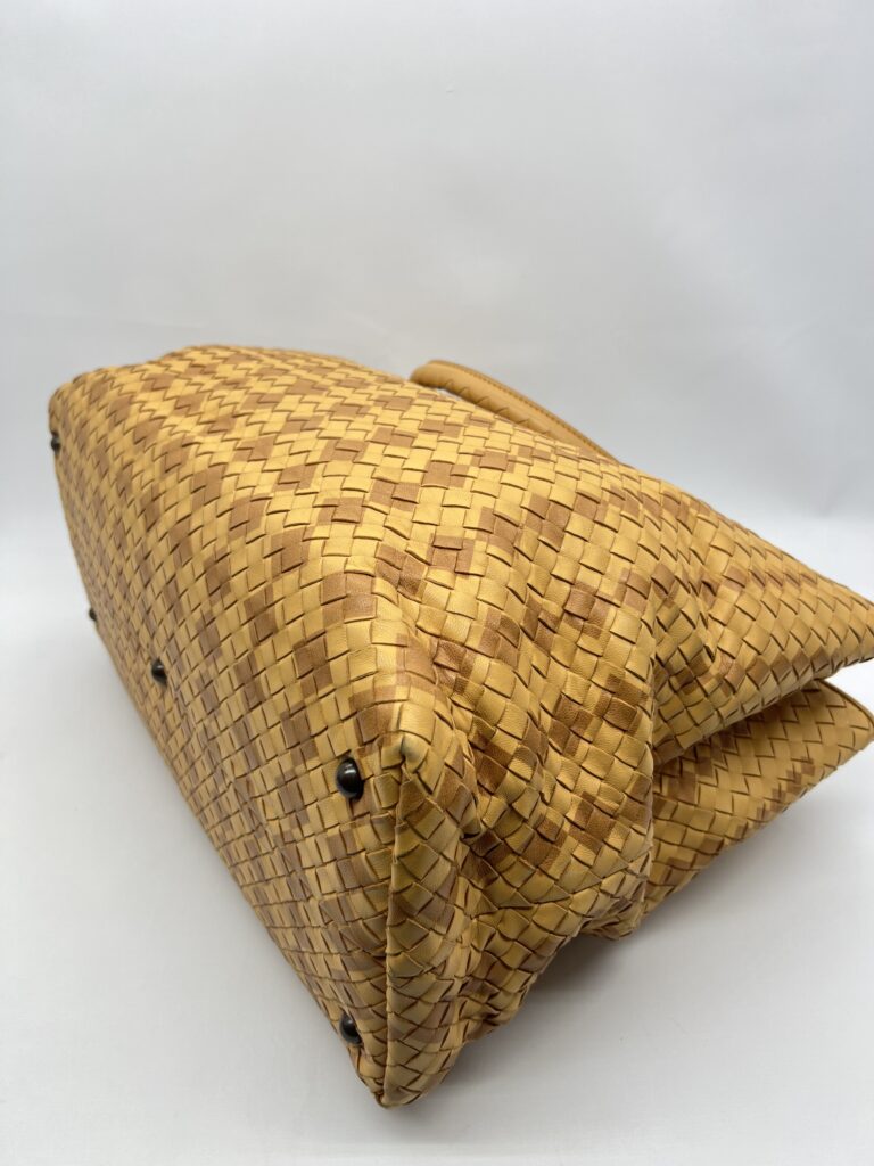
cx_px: 437
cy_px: 583
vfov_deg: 67.3
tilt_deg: -29.2
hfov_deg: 53.1
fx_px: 875
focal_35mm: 26
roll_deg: +0.4
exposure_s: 1/100
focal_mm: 5.7
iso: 32
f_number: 1.5
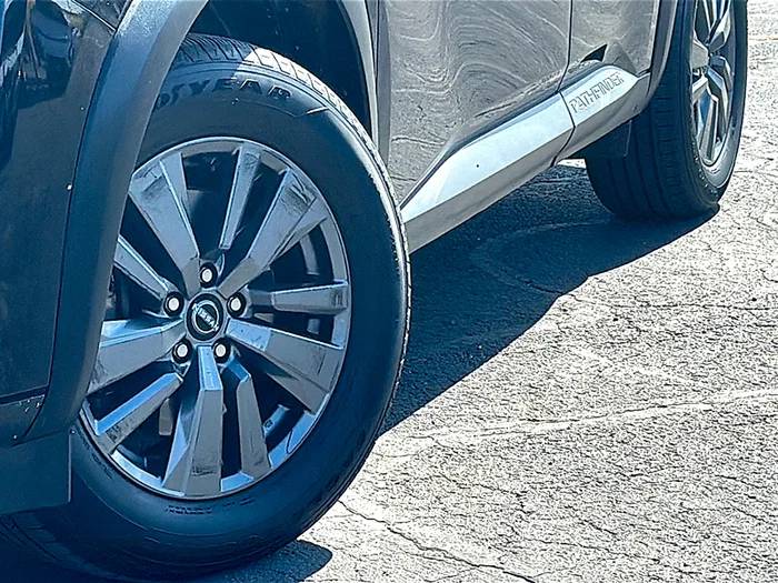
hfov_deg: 19.6
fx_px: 2248
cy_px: 292
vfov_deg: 14.8
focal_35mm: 100
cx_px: 389
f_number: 1.78
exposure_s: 1/2674
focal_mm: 6.86
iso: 80
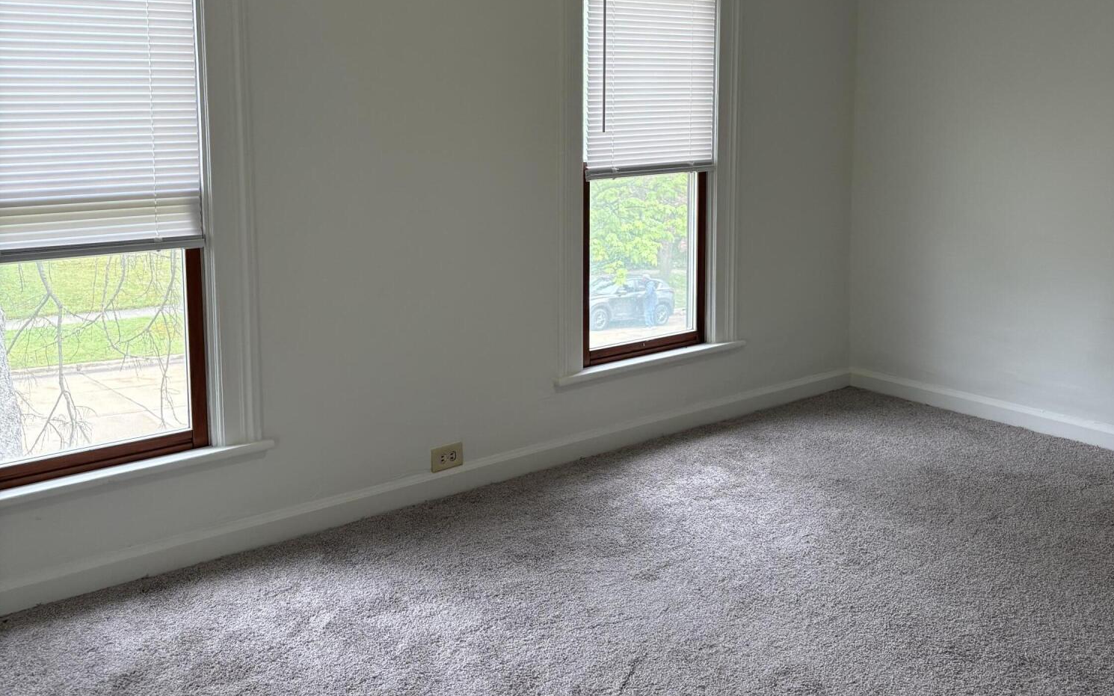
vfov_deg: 34.0
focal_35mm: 37
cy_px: 216
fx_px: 1123
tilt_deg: -5.1
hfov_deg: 52.8
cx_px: 560
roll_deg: -0.1
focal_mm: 5.96
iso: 100
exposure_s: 1/120
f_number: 1.6
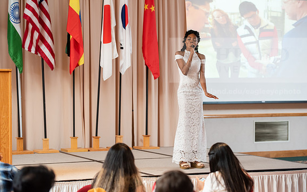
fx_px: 795
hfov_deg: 21.9
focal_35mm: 95
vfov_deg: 13.8
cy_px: 103
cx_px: 153
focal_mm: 92
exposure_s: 1/200
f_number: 3.2
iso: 2000
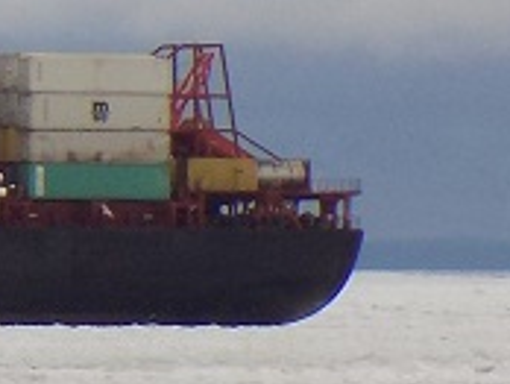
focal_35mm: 937
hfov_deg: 2.1
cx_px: -1033
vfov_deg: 1.6
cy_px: 185
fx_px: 13824
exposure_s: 1/125
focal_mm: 23.4
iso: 80
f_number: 5
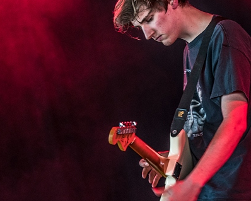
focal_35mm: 285
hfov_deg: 6.8
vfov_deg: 5.4
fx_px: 2119
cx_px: 177
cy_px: 71
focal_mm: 112
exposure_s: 1/100
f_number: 2.8
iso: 800
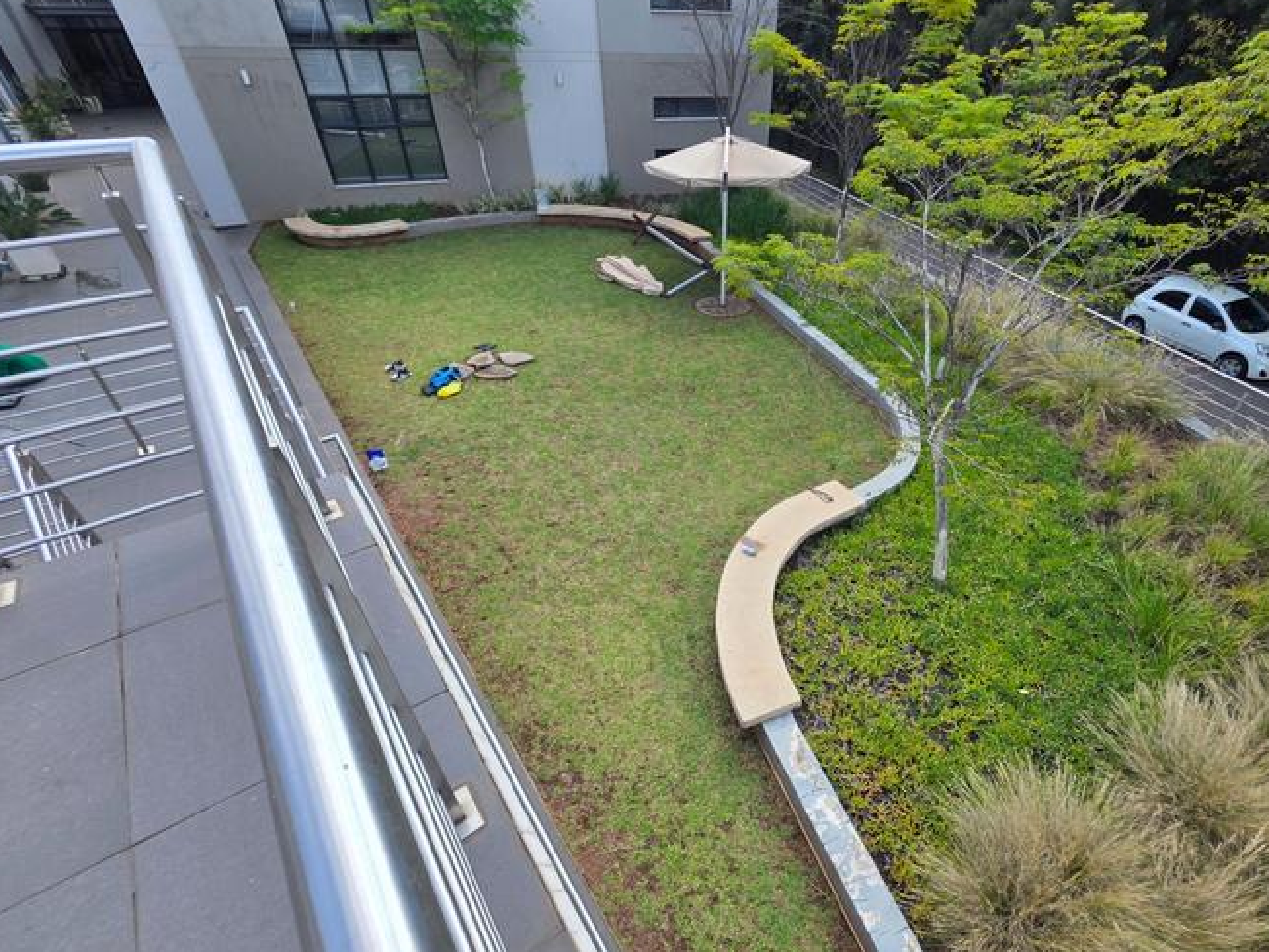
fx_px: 587
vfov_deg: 78.1
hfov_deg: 93.8
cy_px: 494
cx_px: 728
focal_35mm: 16
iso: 40
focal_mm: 2.2
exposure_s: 1/500
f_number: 1.9
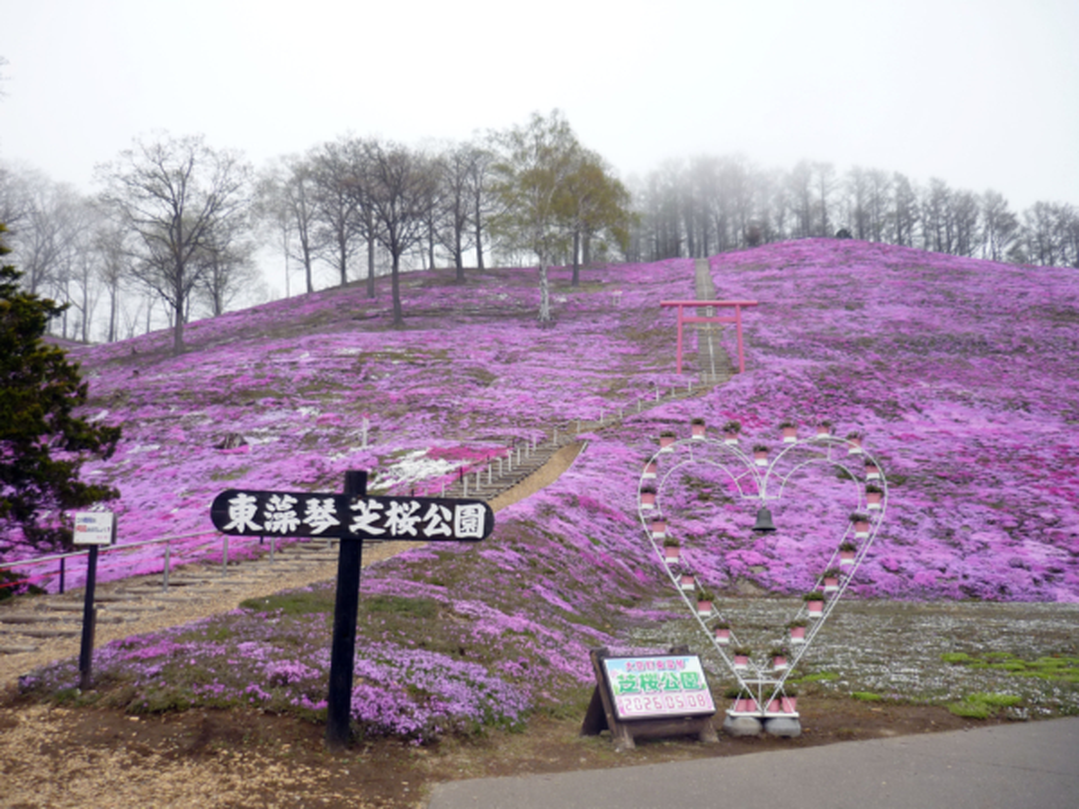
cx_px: 540
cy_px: 404
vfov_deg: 42.9
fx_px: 1029
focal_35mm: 33
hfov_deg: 55.4
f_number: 2.8
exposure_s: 1/160
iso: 100
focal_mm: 5.5
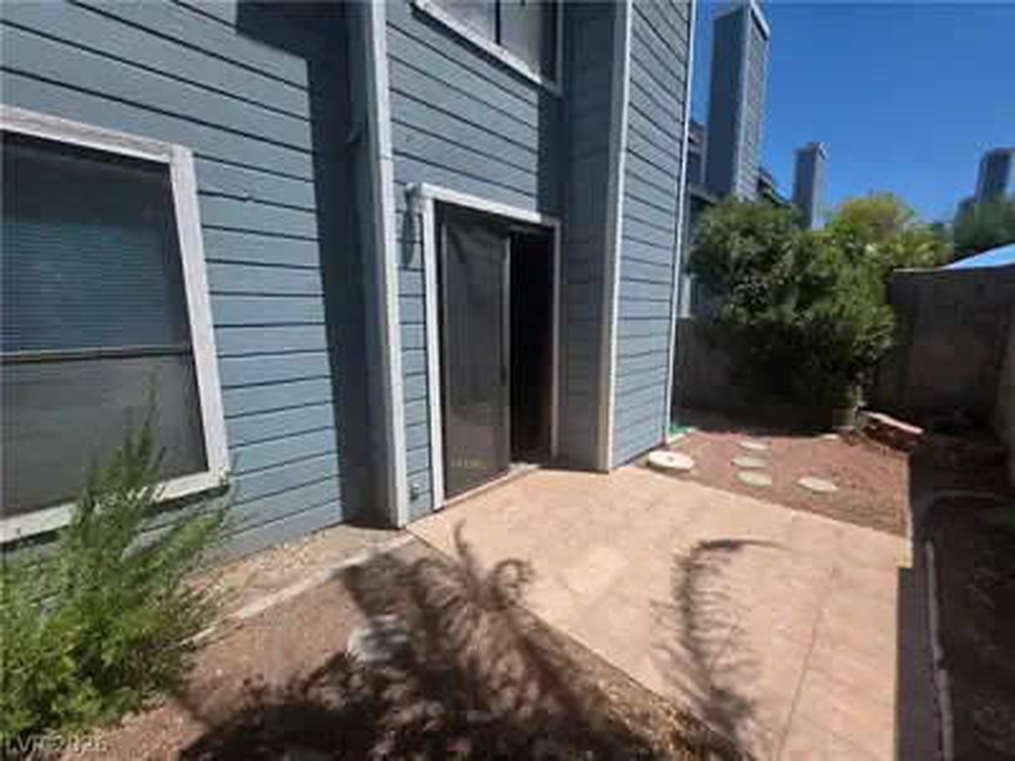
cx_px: 508
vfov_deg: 89.9
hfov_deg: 106.2
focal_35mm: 13
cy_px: 380
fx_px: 381
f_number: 1.9
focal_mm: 2.2
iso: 40
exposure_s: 1/2321
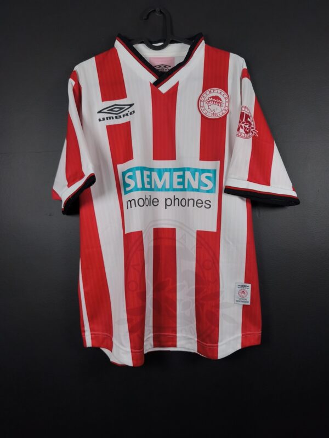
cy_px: 219
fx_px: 291
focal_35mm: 23
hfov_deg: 58.9
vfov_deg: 73.9
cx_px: 164
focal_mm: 6.57
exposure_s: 1/160
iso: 400
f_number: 1.6
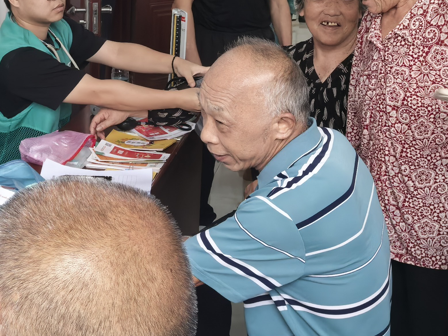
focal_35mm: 71
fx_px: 919
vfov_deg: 20.5
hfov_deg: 27.0
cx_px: 101
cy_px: 62
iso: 250
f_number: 4
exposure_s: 1/100
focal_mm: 5.75
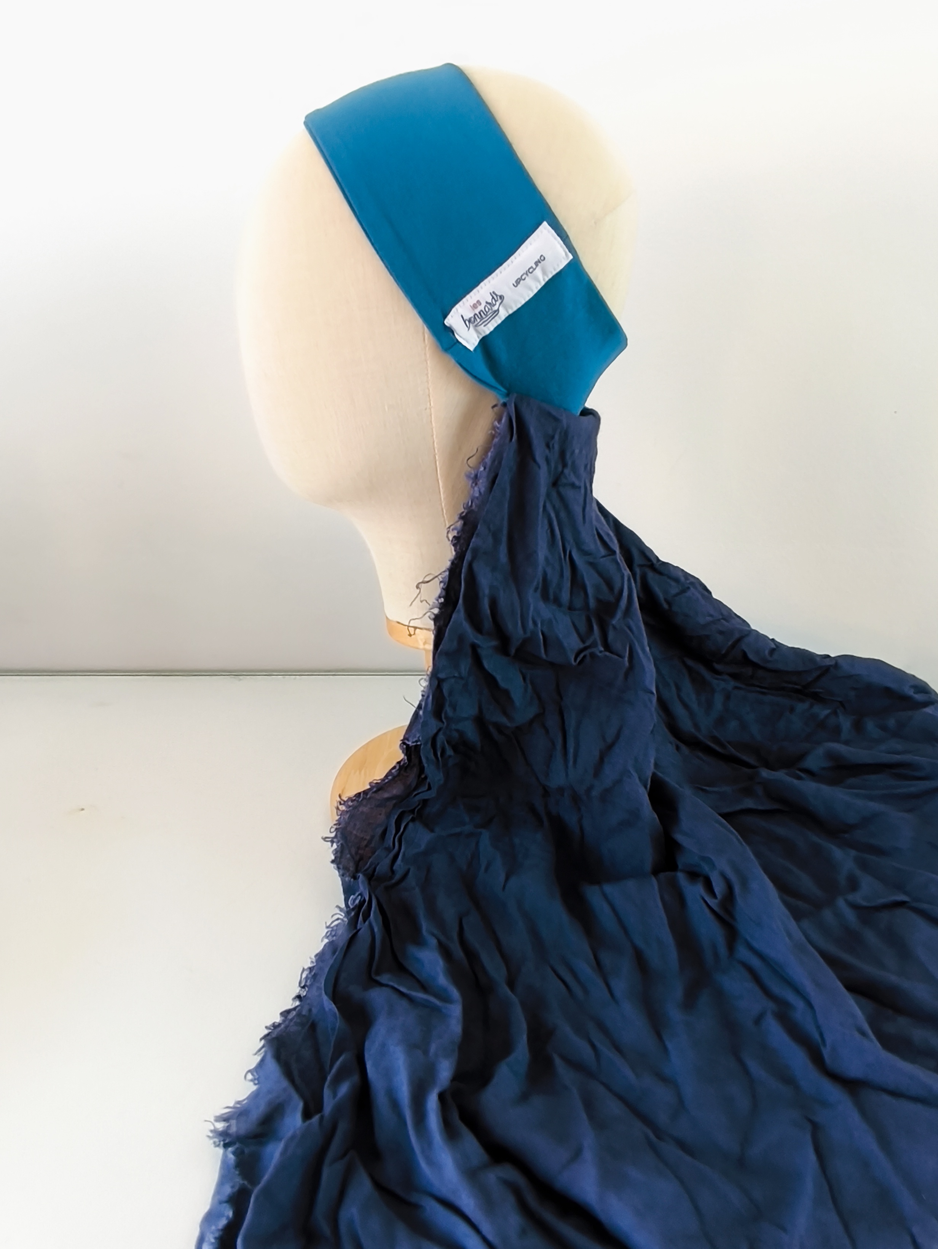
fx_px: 830
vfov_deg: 73.9
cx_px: 469
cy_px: 624
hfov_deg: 58.9
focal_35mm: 23
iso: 50
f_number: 2.2
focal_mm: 1.65
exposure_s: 1/20
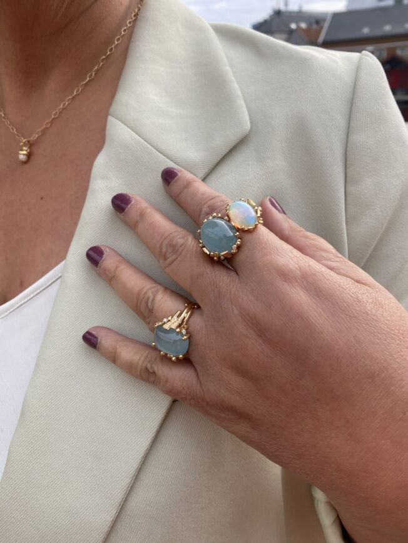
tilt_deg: -24.3
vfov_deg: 67.3
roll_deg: +3.0
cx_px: 204
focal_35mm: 26
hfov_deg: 53.1
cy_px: 272
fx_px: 408
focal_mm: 4.25
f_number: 1.8
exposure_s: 1/529
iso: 32
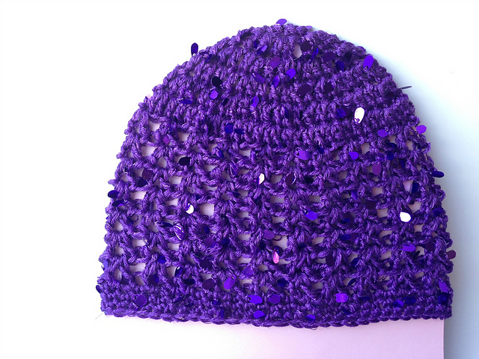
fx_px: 457
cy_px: 180
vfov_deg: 42.9
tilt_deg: -23.4
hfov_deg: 55.4
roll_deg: -4.9
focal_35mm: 33
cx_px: 240
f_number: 2.4
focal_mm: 4.12
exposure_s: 1/30
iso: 50
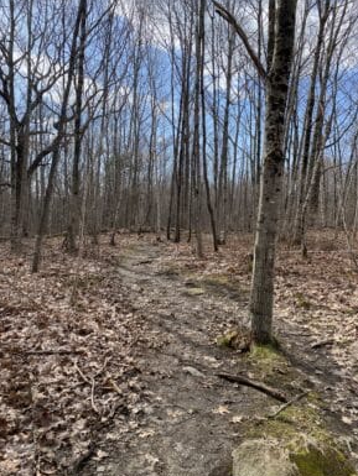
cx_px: 176
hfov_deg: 51.4
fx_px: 372
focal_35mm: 27
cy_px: 244
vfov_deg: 65.3
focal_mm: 4.25
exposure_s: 1/1377
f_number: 1.8
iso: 32
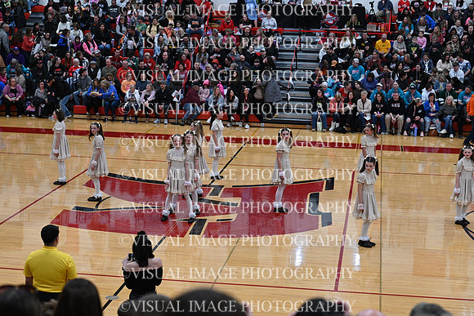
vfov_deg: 19.5
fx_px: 922
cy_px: 158
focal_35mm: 70
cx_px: 237
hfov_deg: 28.8
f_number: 4
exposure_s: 1/400
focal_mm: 70
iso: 4000
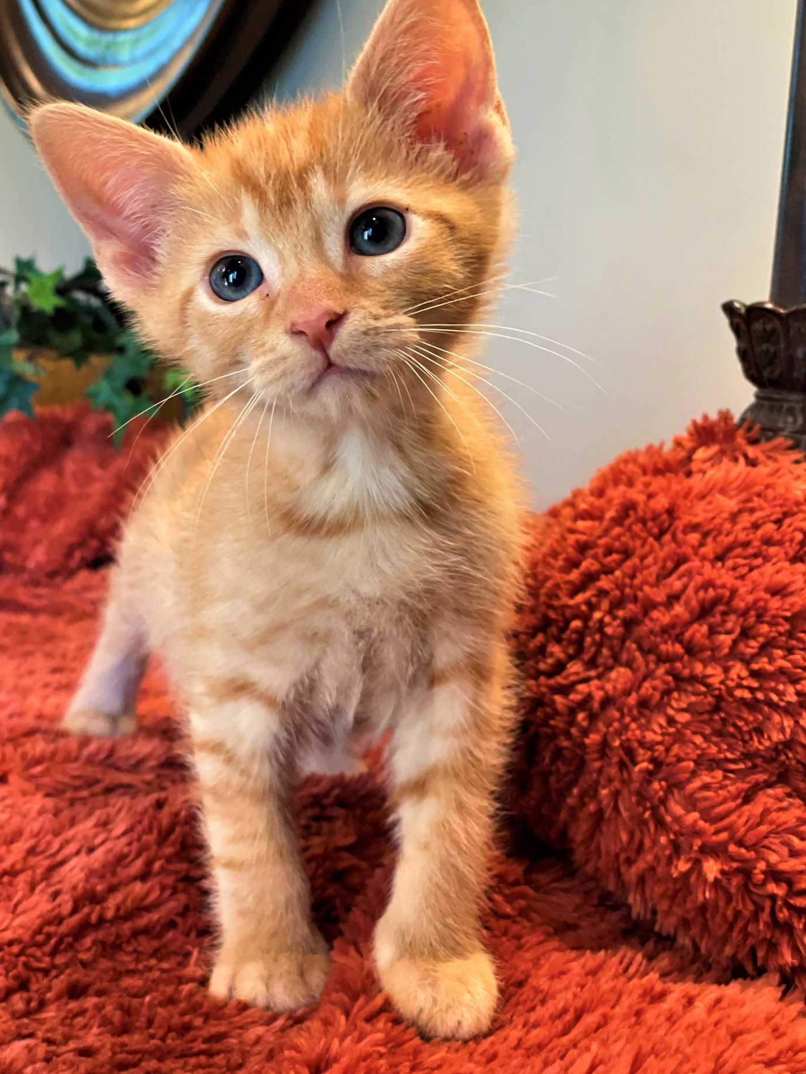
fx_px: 1863
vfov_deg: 32.2
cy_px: 486
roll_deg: -3.3
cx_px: 350
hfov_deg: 24.4
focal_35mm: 60
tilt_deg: -3.8
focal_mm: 6
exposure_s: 1/60
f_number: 2
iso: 160
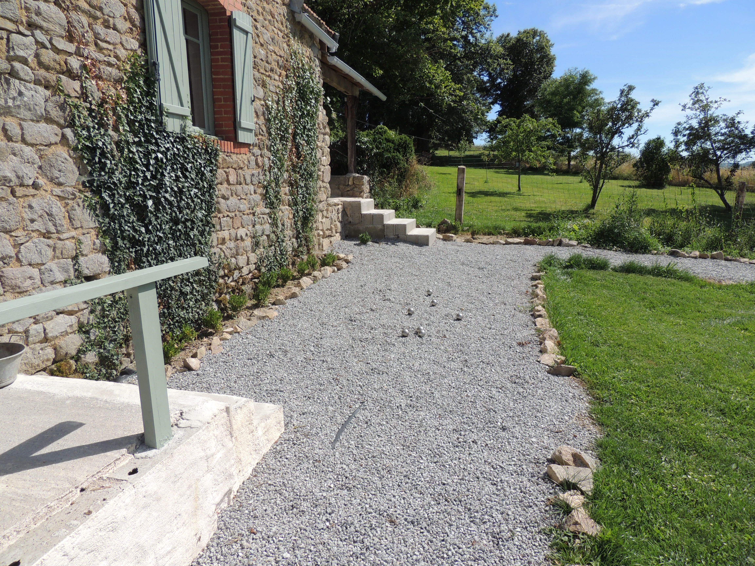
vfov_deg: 56.8
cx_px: 378
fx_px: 523
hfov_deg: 71.6
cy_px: 283
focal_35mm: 24
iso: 100
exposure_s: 1/1600
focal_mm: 4.3
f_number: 3
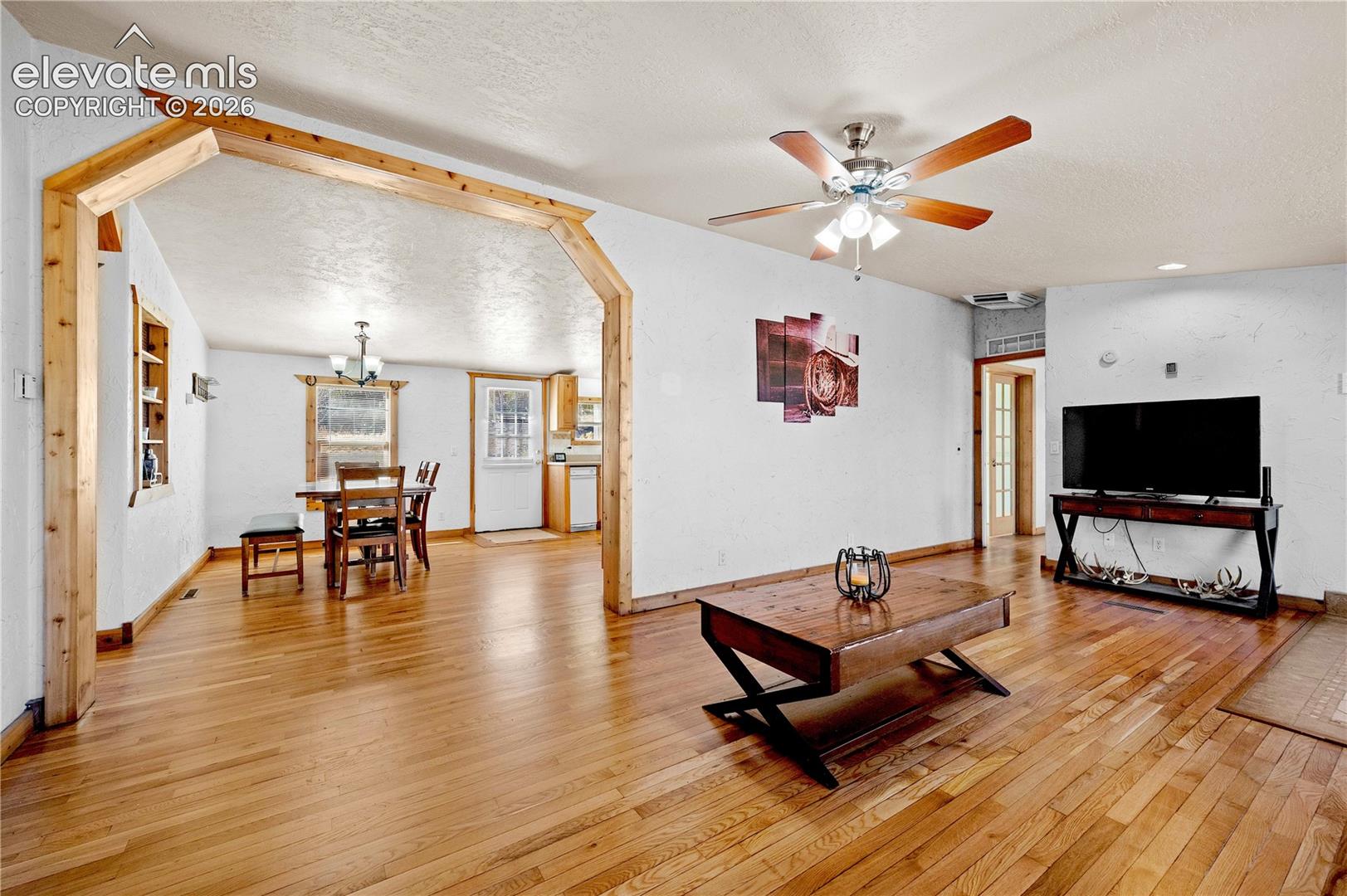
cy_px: 448
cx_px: 674
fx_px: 523
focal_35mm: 14
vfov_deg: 81.1
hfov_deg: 104.3
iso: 640
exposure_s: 1/5
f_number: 14
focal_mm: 14
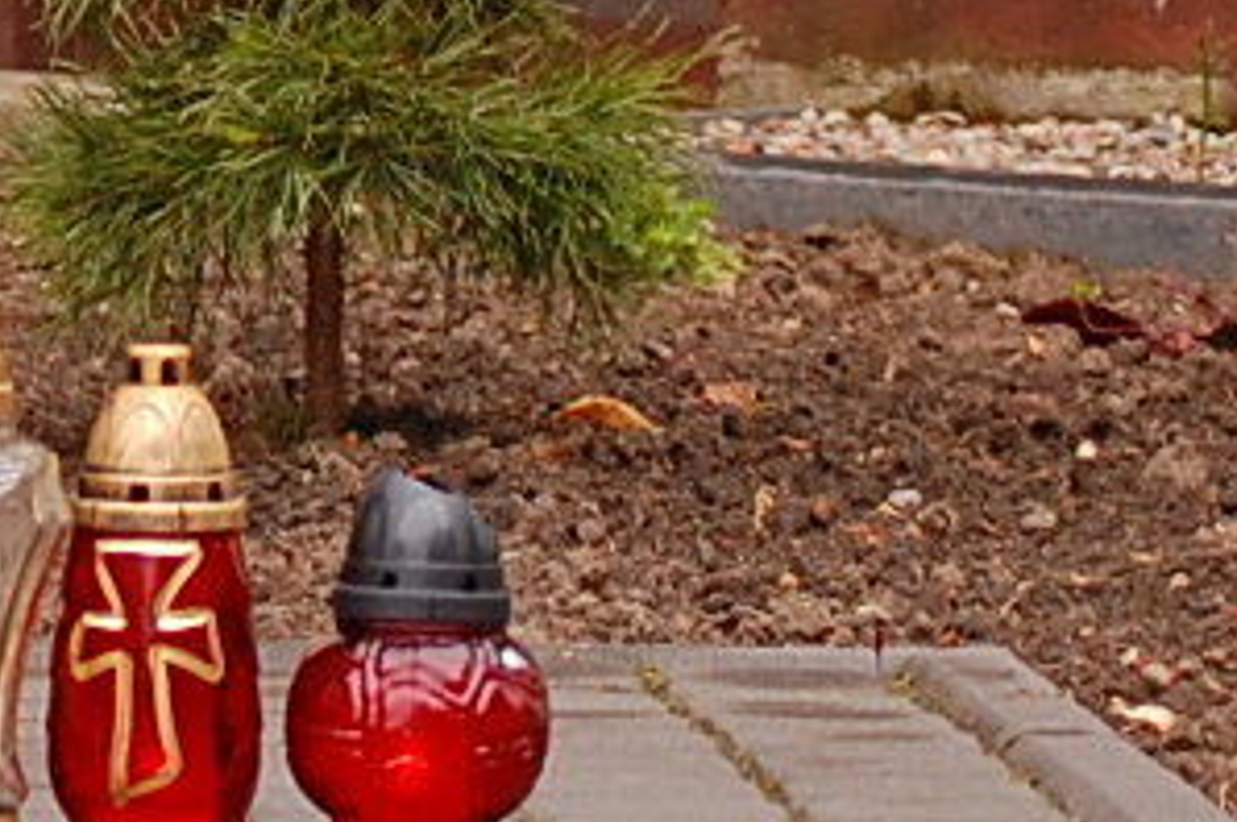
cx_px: -602
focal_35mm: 417
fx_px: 14296
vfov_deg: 3.3
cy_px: -490
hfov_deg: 4.9
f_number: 6.3
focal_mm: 55
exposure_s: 1/500
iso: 400
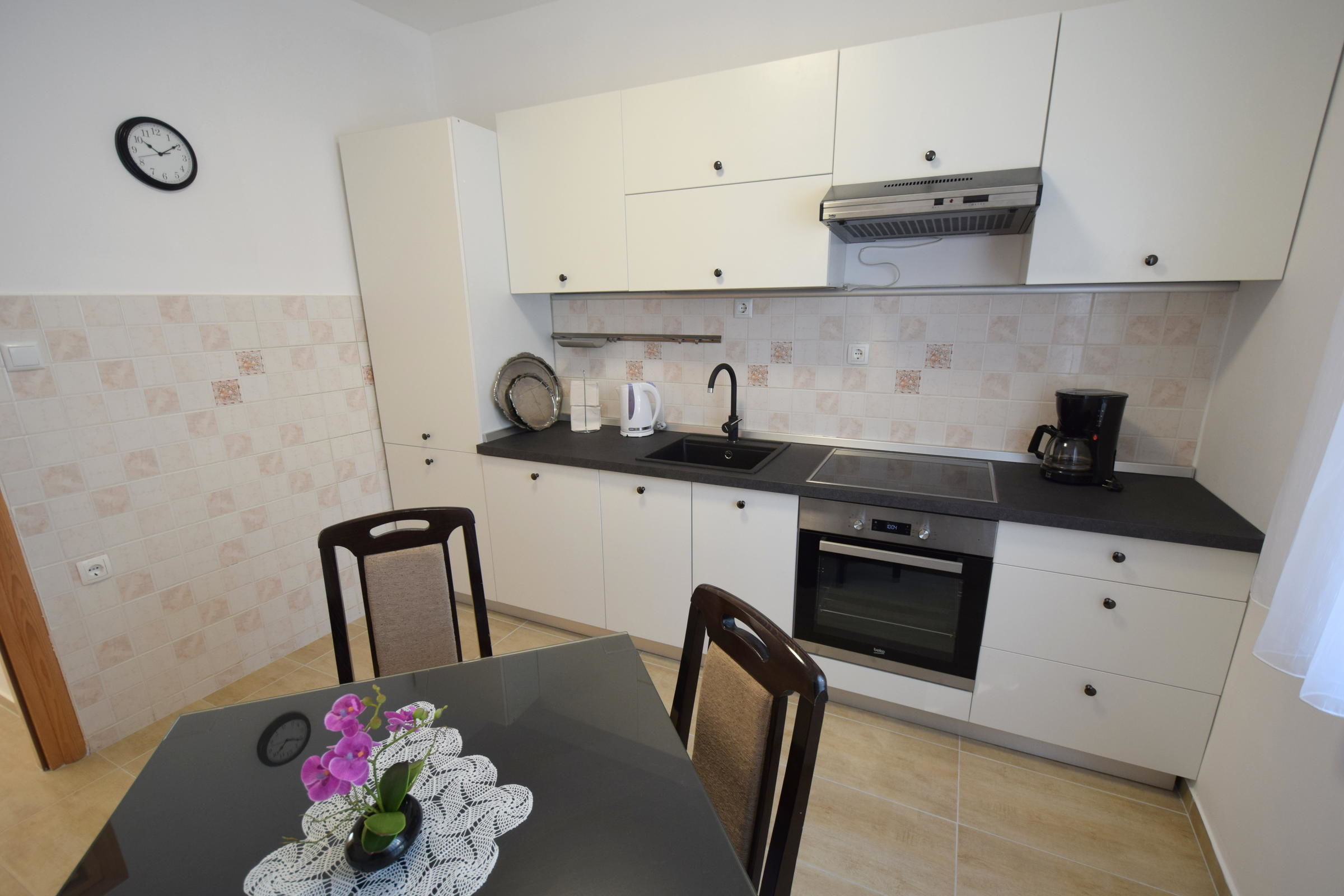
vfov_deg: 77.3
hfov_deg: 100.4
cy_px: 448
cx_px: 672
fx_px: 560
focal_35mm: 15
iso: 500
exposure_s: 1/60
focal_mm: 10
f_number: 4
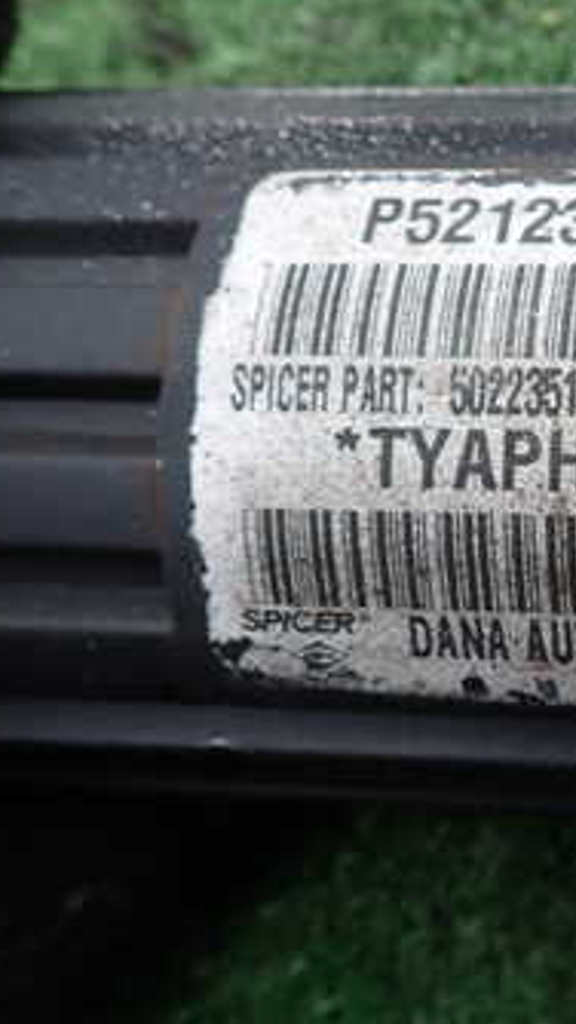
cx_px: 830
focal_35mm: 49
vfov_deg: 41.8
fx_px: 1330
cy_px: 389
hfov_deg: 21.2
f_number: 2.8
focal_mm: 4.5
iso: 100
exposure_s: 1/200
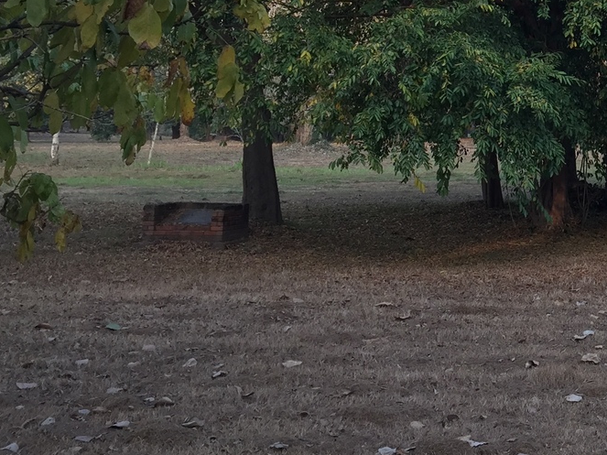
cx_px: 727
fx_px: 1227
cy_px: -43
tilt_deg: +7.9
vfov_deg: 20.1
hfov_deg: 25.1
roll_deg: +0.2
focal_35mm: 70
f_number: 2.2
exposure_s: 1/120
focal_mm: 4.15
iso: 32
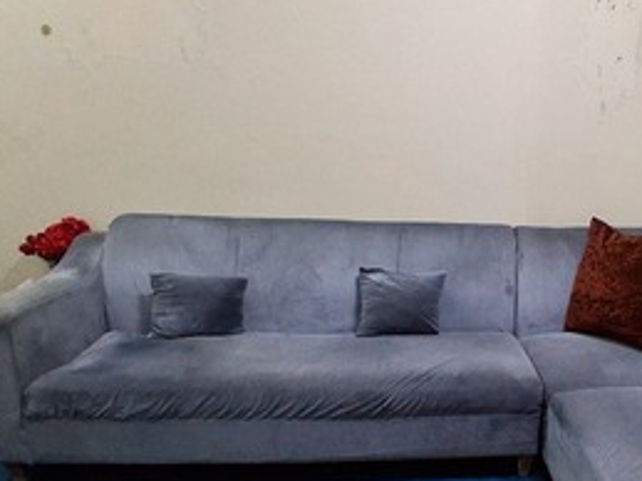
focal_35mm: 30
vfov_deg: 46.2
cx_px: 490
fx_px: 556
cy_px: 314
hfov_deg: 56.7
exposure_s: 1/40
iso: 400
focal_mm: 1.4
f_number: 2.2
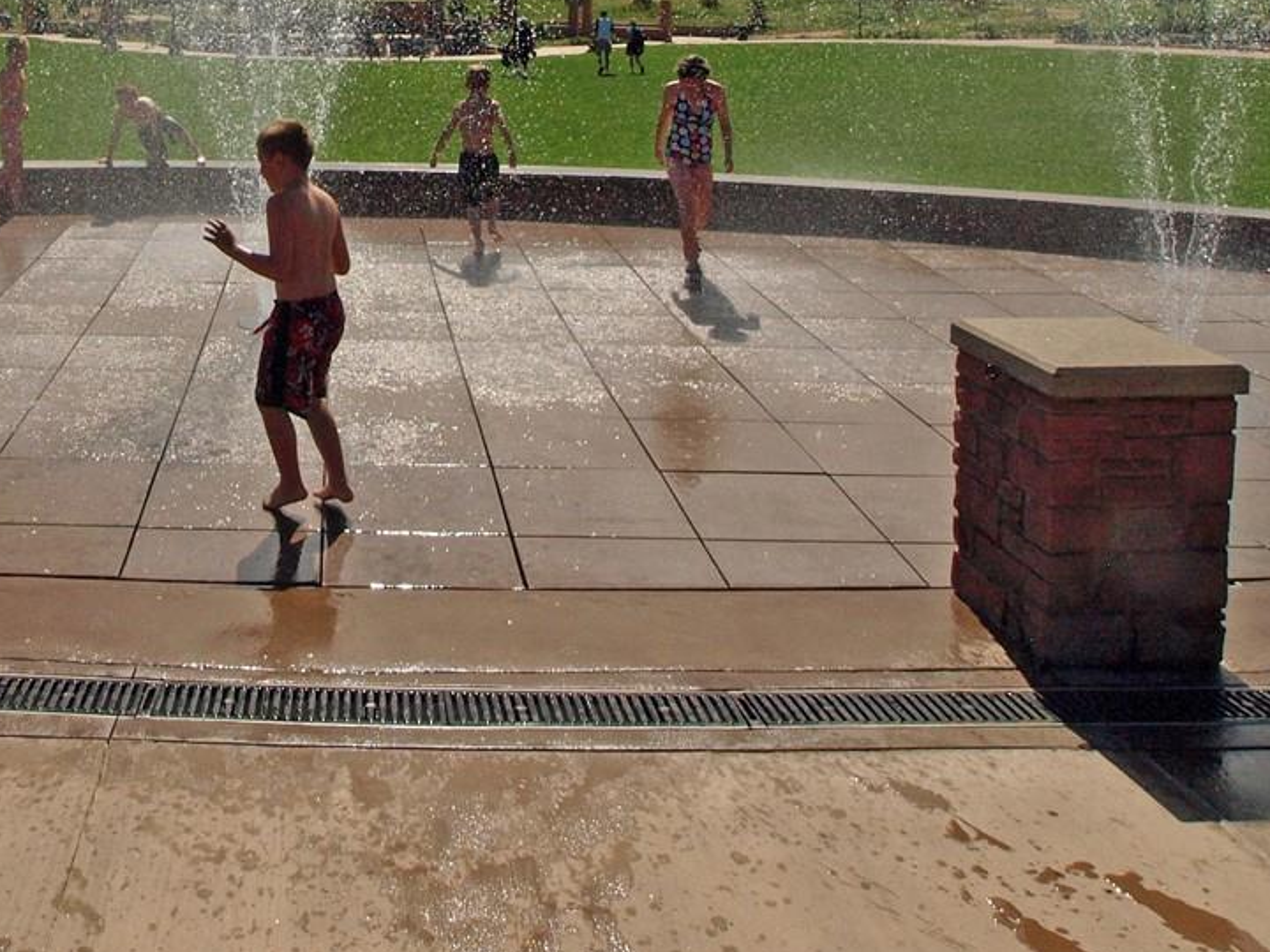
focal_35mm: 40
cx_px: 310
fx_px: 1468
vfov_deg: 32.7
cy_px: -26
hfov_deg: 45.1
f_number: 11
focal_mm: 9
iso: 400
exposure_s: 1/1600
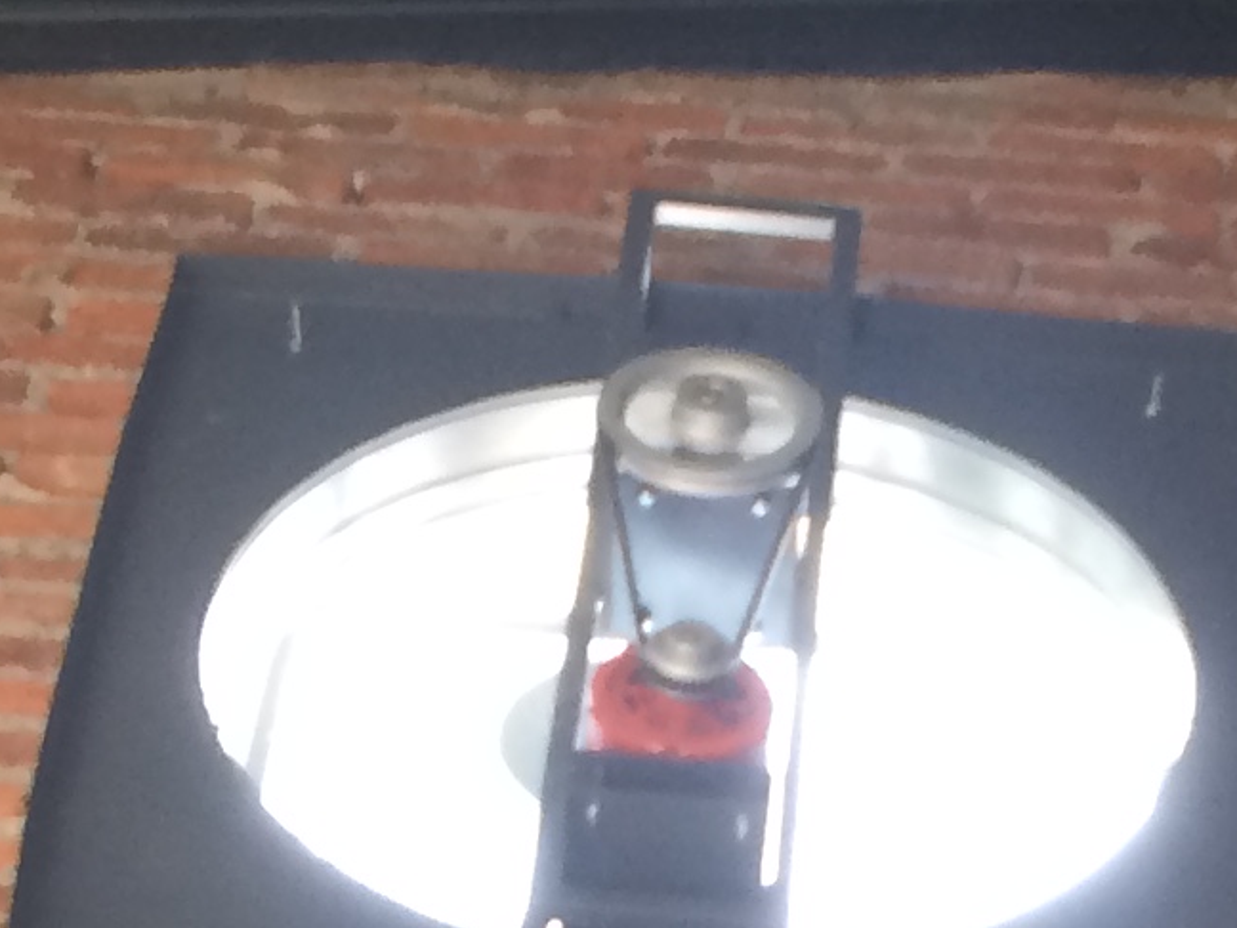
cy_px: 1193
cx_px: 998
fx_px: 5217
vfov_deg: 10.0
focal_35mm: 146
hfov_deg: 13.5
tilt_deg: +47.3
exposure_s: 1/30
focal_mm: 4.15
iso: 80
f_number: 2.2
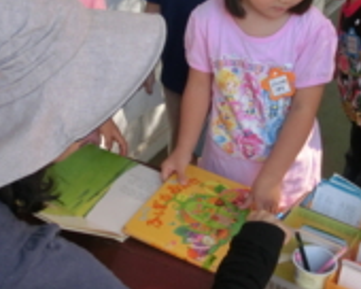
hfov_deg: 27.5
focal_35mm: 69
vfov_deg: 22.0
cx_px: 172
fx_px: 737
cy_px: 81
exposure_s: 1/125
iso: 200
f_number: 3.5
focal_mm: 5.36
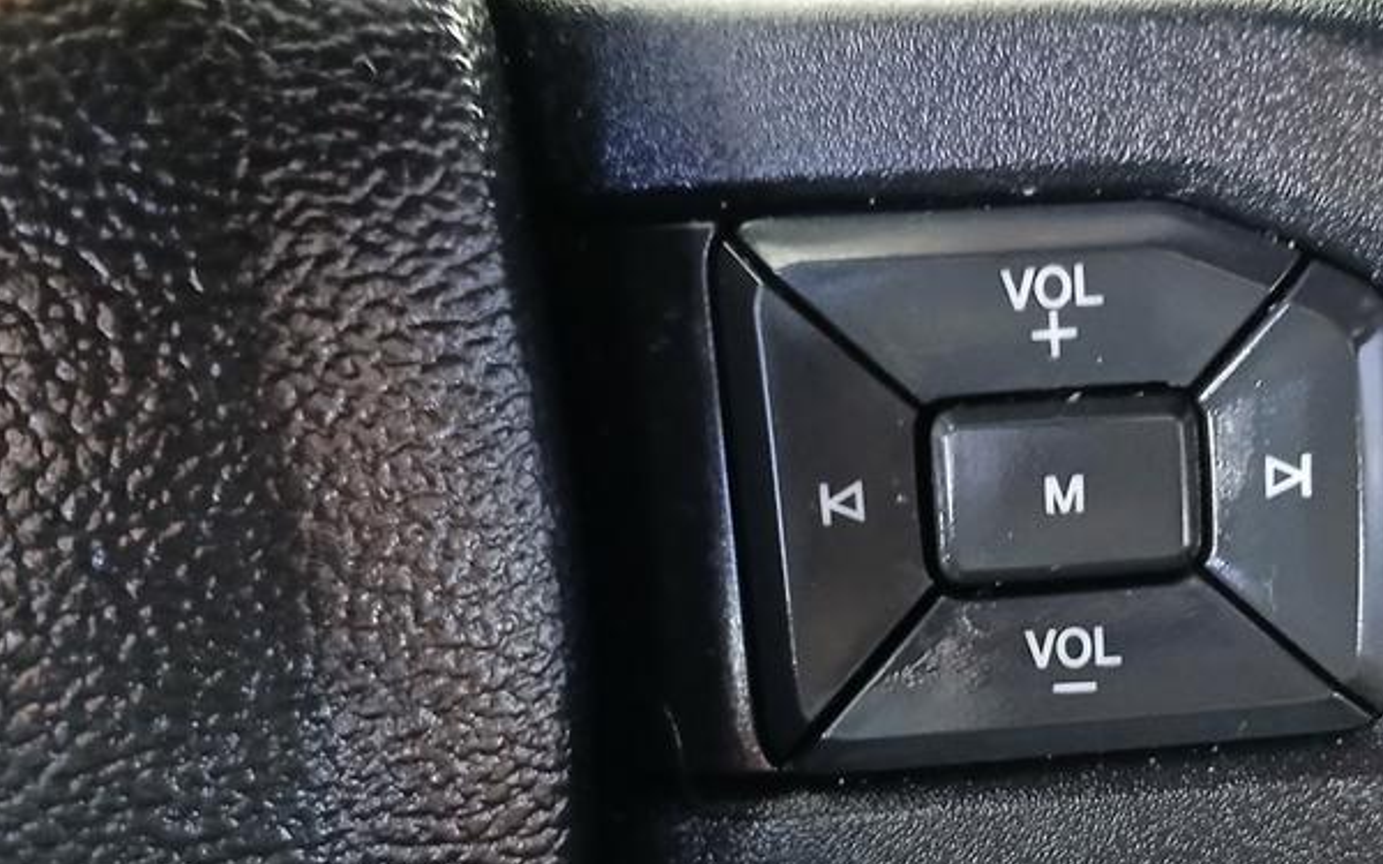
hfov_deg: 42.2
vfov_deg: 26.4
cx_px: 904
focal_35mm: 47
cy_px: 804
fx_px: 1771
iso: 1250
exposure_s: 1/15
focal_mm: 3.98
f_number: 1.8
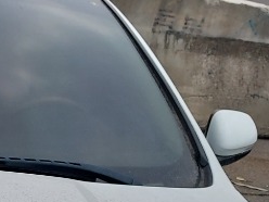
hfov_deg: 19.1
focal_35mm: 99
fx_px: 769
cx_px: -18
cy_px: 348
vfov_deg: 13.6
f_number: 1.8
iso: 40
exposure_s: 1/949
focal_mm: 4.6
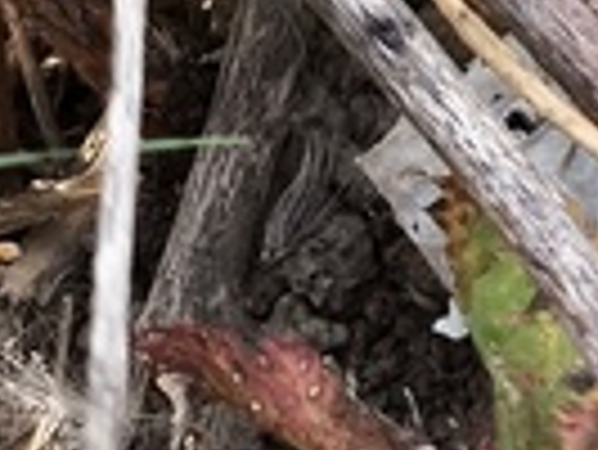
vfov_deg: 8.9
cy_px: -652
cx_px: 1248
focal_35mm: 150
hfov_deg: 11.6
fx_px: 2594
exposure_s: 1/50
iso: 125
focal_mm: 4.71
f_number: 1.7
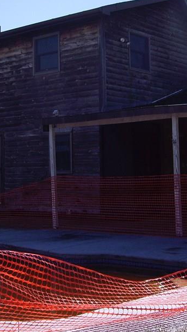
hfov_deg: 17.5
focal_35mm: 69
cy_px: 132
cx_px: 83
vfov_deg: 30.5
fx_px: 607
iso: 64
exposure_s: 1/640
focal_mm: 6.2
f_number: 4.3
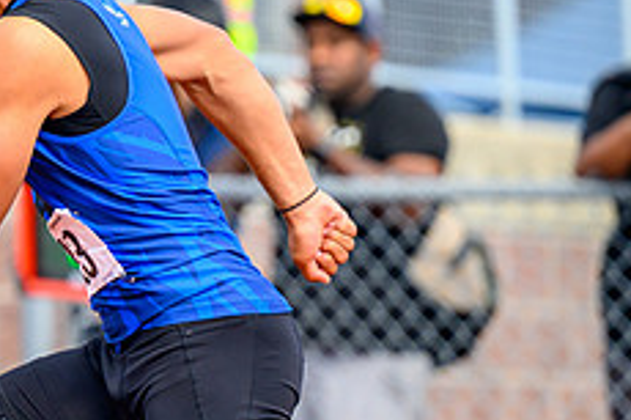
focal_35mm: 548
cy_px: 203
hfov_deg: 3.8
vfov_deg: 2.5
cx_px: 203
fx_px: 9598
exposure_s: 1/2000
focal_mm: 185
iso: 280
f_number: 2.8
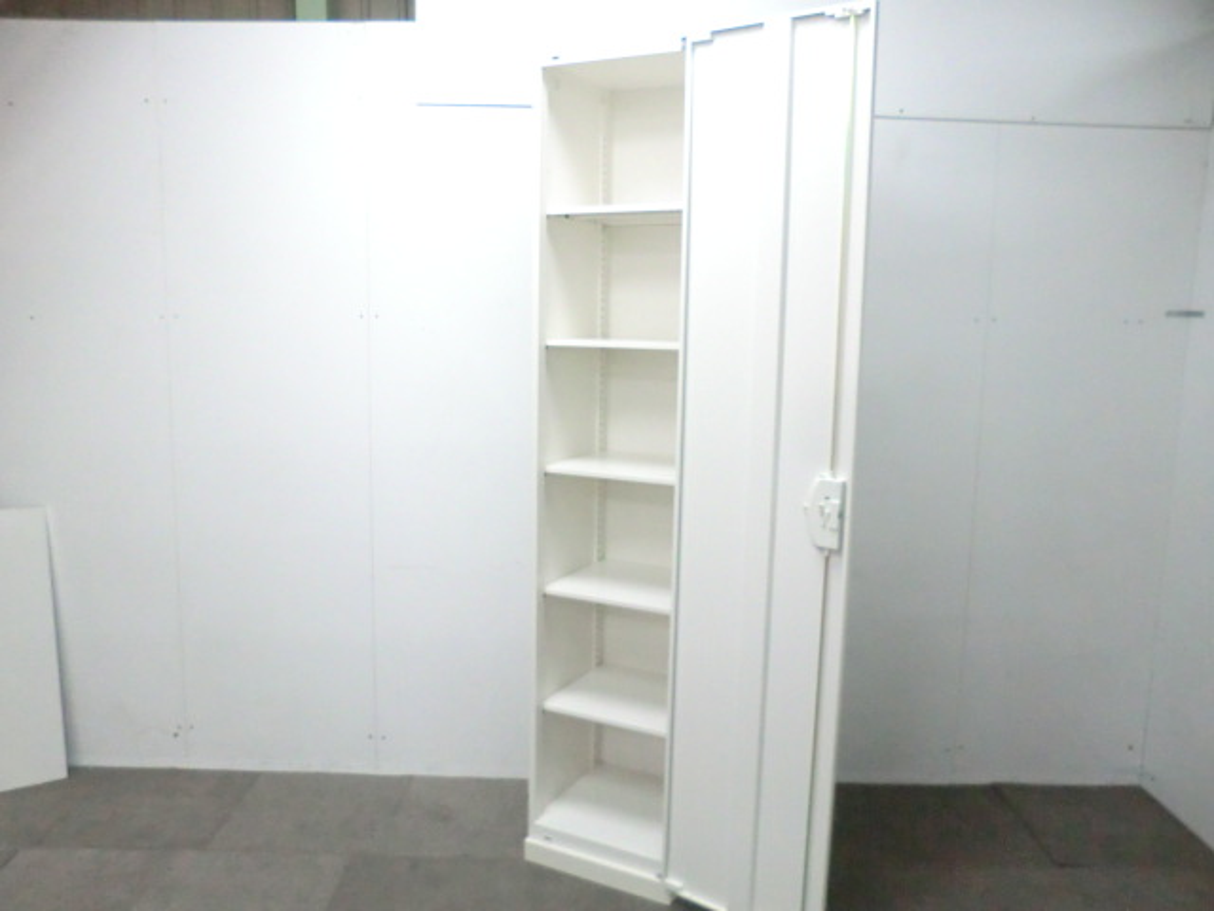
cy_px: 456
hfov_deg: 65.3
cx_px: 607
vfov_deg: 51.4
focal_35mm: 27
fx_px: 947
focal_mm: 4.9
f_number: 3.2
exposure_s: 1/60
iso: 640
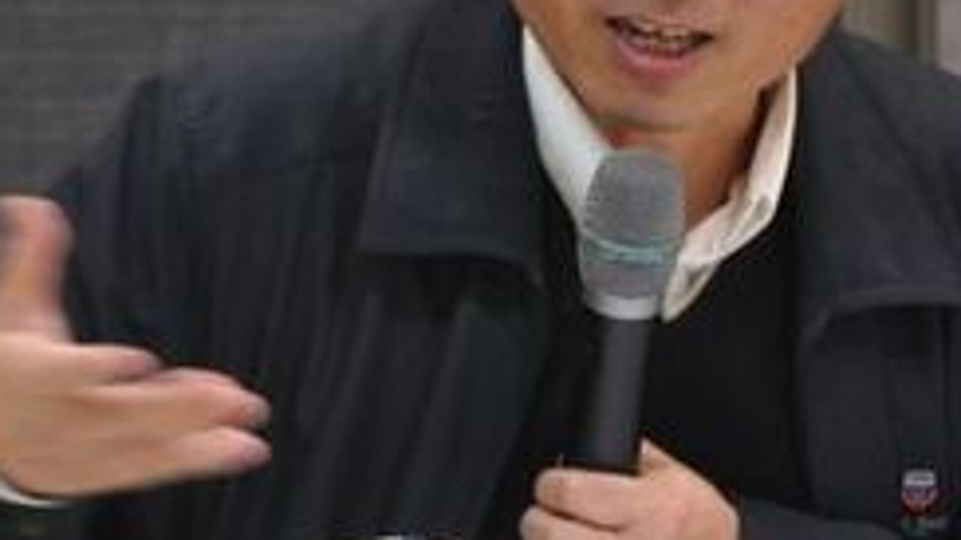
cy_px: 205
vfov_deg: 3.0
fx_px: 10341
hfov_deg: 5.3
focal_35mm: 406
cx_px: 390
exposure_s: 1/30
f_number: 5.6
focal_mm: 90
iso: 800
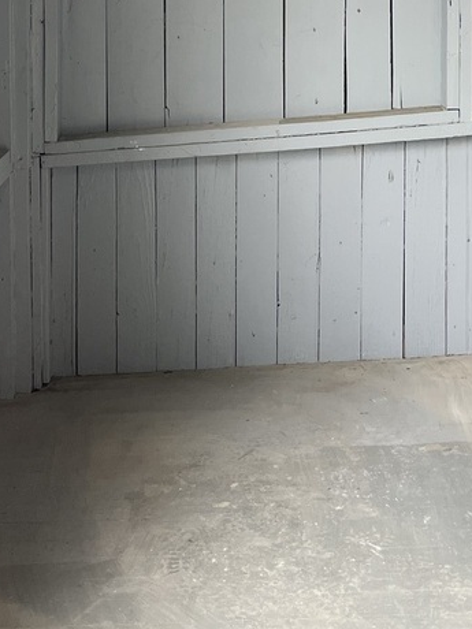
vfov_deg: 29.1
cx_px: 145
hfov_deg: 23.9
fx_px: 1109
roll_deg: +1.0
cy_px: -33
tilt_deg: -1.0
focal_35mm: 61
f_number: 1.6
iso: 125
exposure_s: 1/115
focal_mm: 5.1
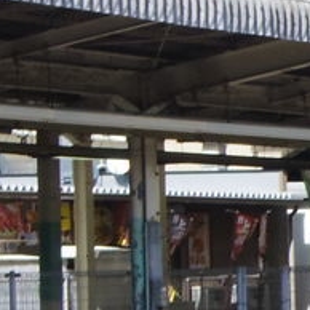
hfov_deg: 6.3
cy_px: 391
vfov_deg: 6.8
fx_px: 2604
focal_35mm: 257
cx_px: 904
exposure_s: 1/1000
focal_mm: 8.5
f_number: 4
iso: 250
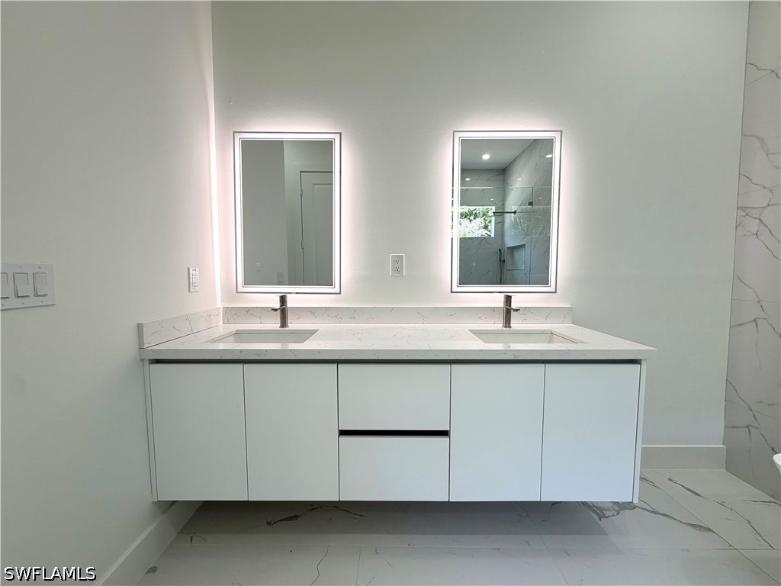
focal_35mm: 14
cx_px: 390
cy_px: 293
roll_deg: +0.0
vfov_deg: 85.7
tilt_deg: -3.6
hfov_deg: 102.1
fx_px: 316
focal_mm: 2.22
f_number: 2.2
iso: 80
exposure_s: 1/120
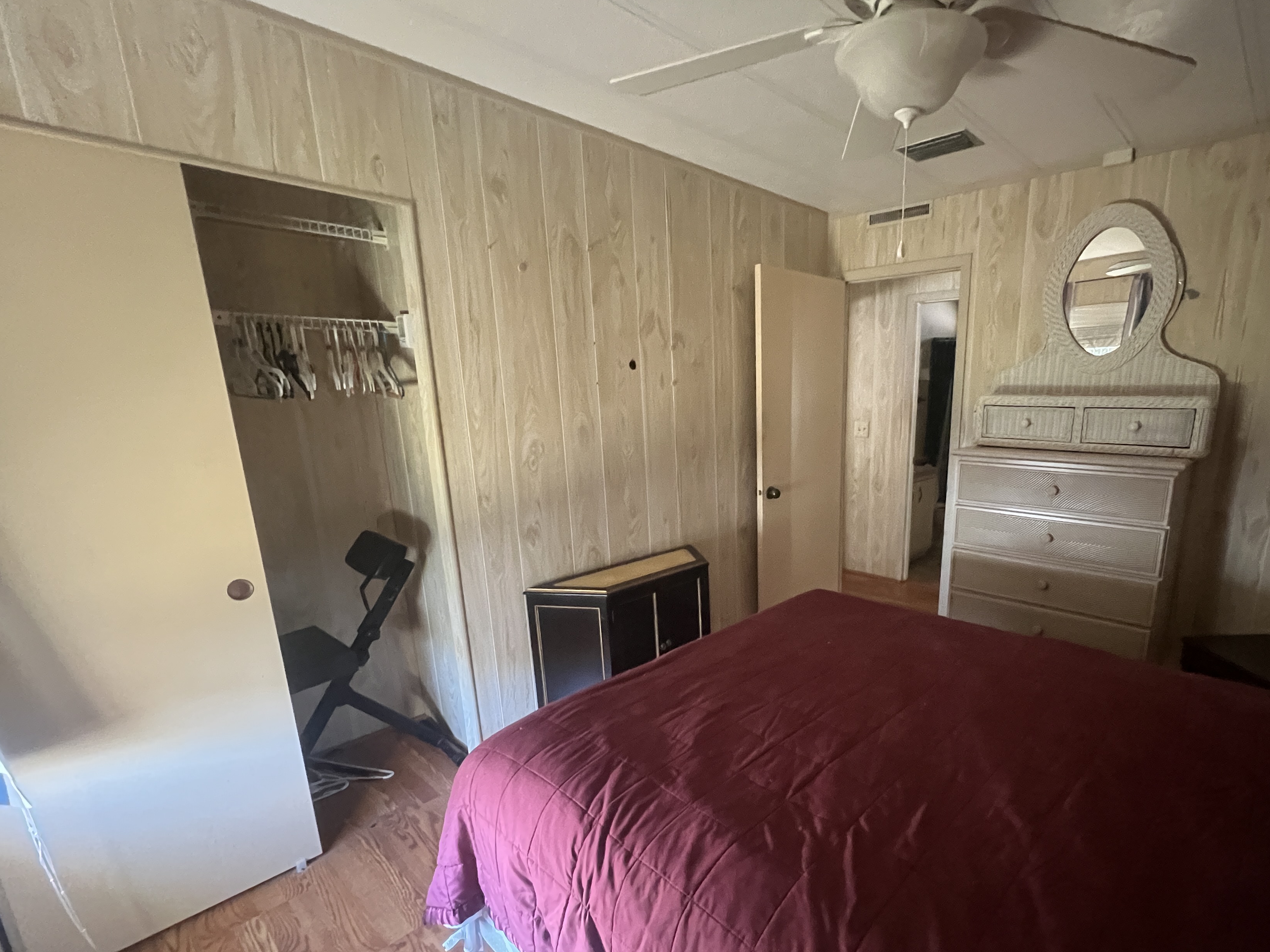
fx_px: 587
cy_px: 550
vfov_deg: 77.6
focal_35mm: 16
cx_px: 774
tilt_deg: -13.4
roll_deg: +0.5
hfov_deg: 93.0
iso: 1250
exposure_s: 1/40
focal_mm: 1.57
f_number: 1.8
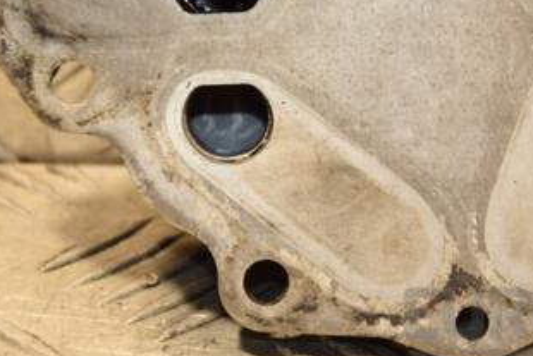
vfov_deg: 4.5
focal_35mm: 305
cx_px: 371
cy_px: 84
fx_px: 4517
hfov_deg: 6.7
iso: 800
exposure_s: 1/125
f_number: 5.6
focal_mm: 105
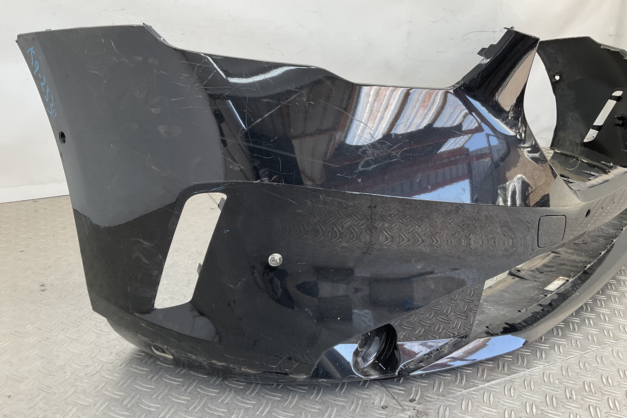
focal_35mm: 31
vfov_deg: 42.3
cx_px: 311
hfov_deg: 60.3
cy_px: 213
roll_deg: -4.5
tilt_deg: -24.0
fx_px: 540
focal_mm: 3
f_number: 1.8
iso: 20
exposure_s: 1/100
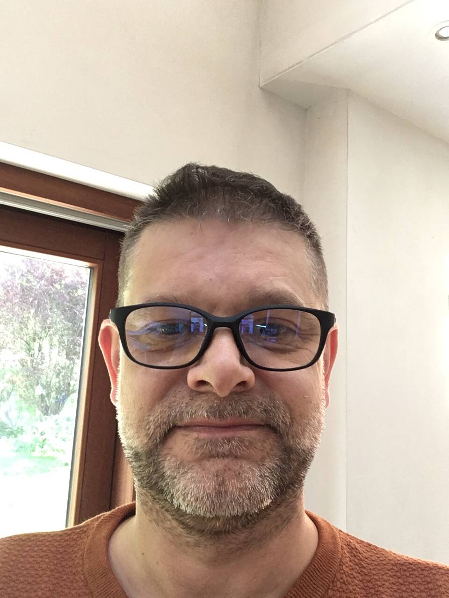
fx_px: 536
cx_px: 224
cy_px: 299
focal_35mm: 31
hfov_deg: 45.4
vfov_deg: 58.4
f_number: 2.4
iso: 160
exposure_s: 1/33
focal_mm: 2.15
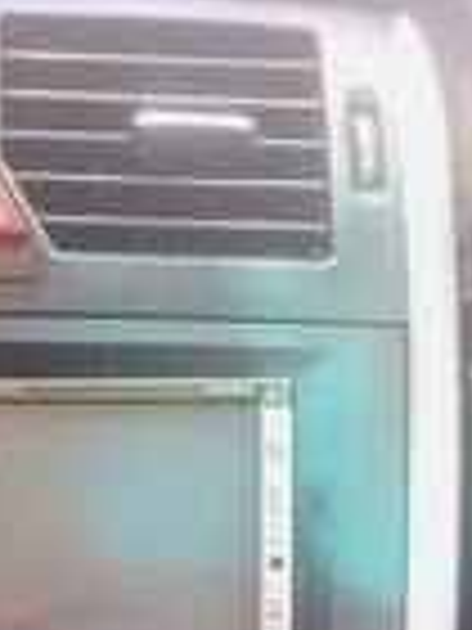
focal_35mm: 103
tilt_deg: -35.1
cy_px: 1026
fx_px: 1873
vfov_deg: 16.8
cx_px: 94
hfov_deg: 14.3
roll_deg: +1.0
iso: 64
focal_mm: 4.15
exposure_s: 1/33
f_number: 2.2
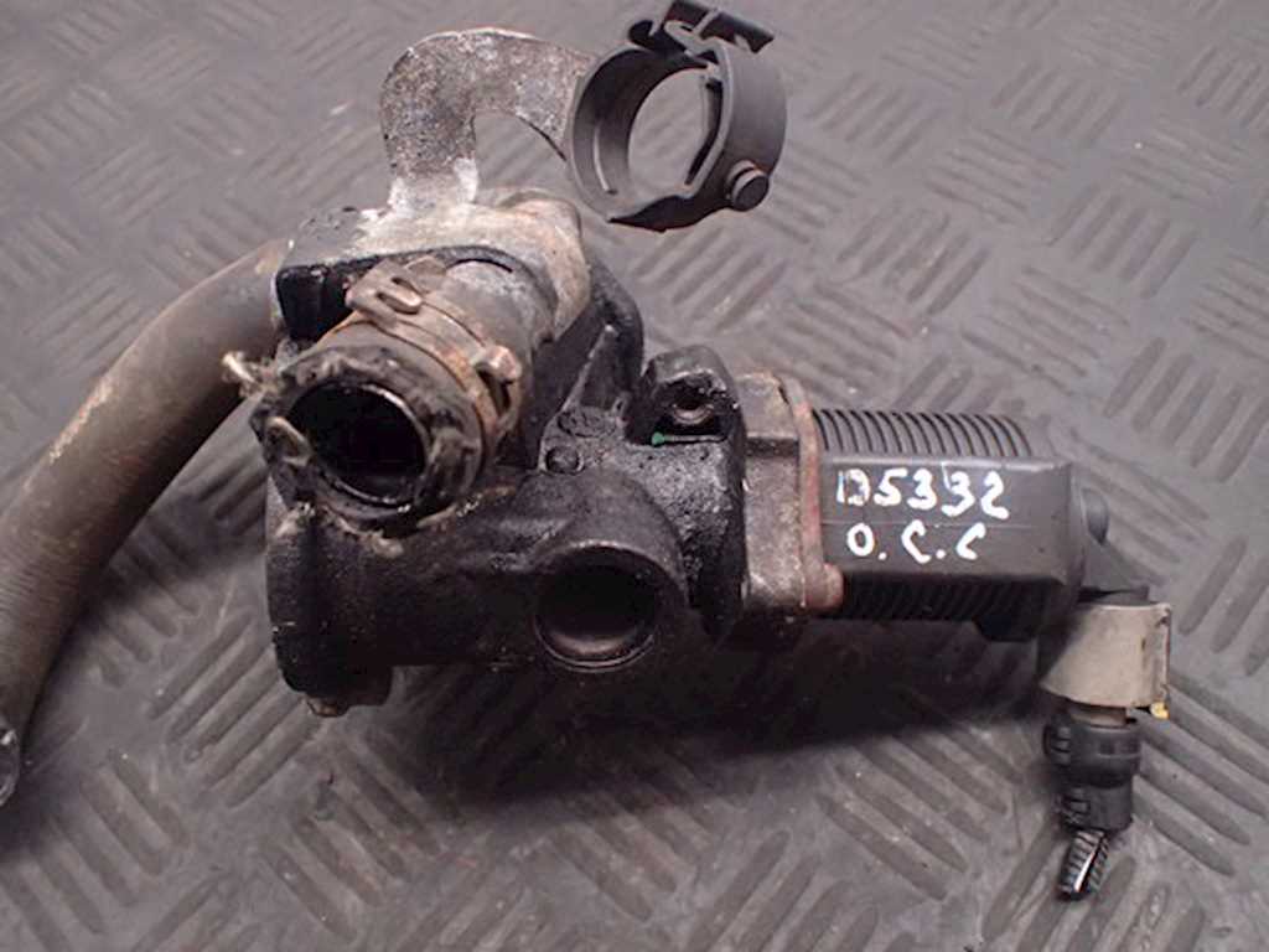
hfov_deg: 60.0
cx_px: 634
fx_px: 1100
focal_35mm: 30
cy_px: 476
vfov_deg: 46.8
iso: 800
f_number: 2.3
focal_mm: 5.5
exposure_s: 1/80
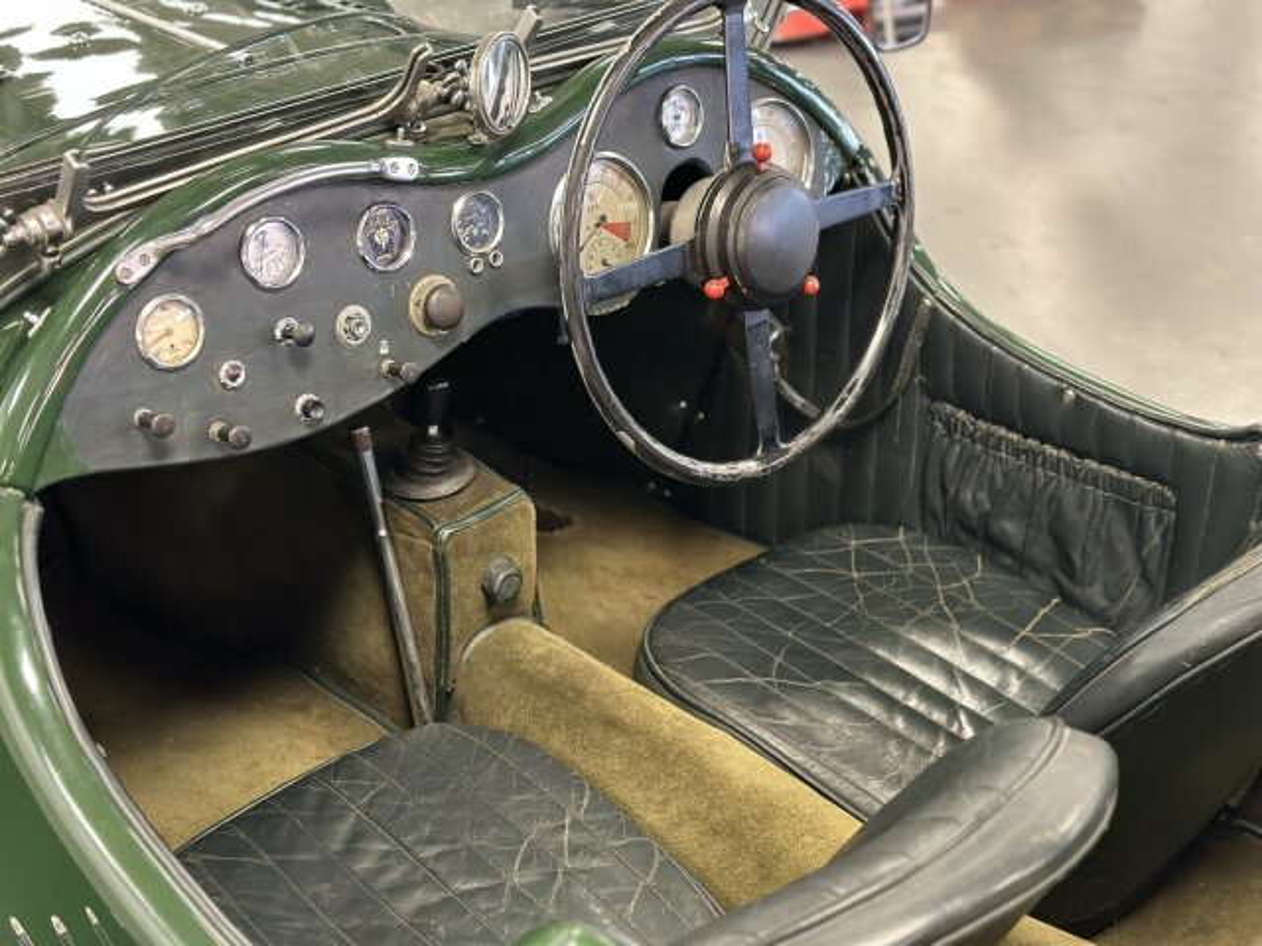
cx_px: 631
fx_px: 1750
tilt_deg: -31.5
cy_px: 473
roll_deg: -1.7
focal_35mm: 48
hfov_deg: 39.7
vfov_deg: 30.3
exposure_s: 1/33
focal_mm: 6.86
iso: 500
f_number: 1.78
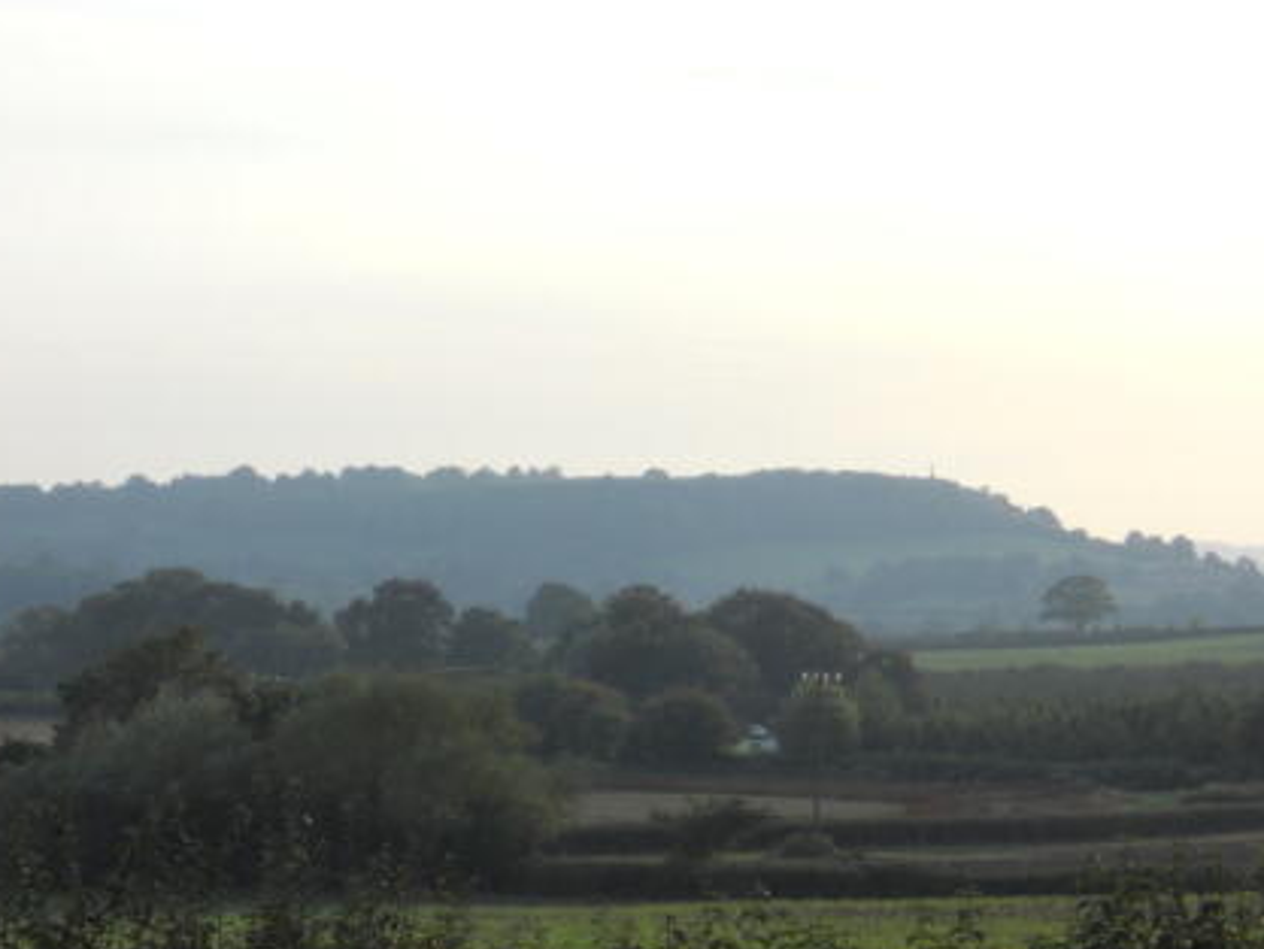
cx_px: 796
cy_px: 632
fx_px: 5515
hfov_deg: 13.1
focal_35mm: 151
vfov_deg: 9.8
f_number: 5.9
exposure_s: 1/160
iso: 80
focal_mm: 19.6
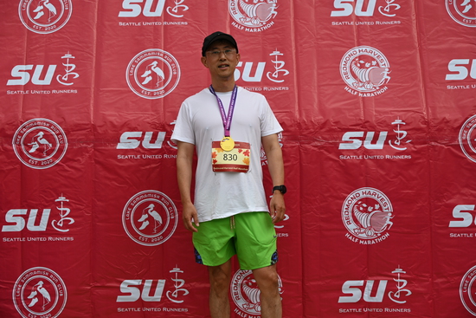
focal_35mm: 63
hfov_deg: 31.9
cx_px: 238
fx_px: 833
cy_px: 159
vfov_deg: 21.6
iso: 100
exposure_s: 1/250
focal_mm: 63
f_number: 6
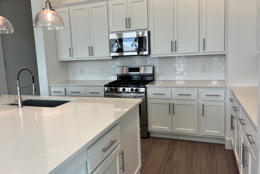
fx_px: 202
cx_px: 131
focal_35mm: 28
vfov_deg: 46.4
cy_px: 81
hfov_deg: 65.5
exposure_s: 1/120
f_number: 1.5
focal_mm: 5.7
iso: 32
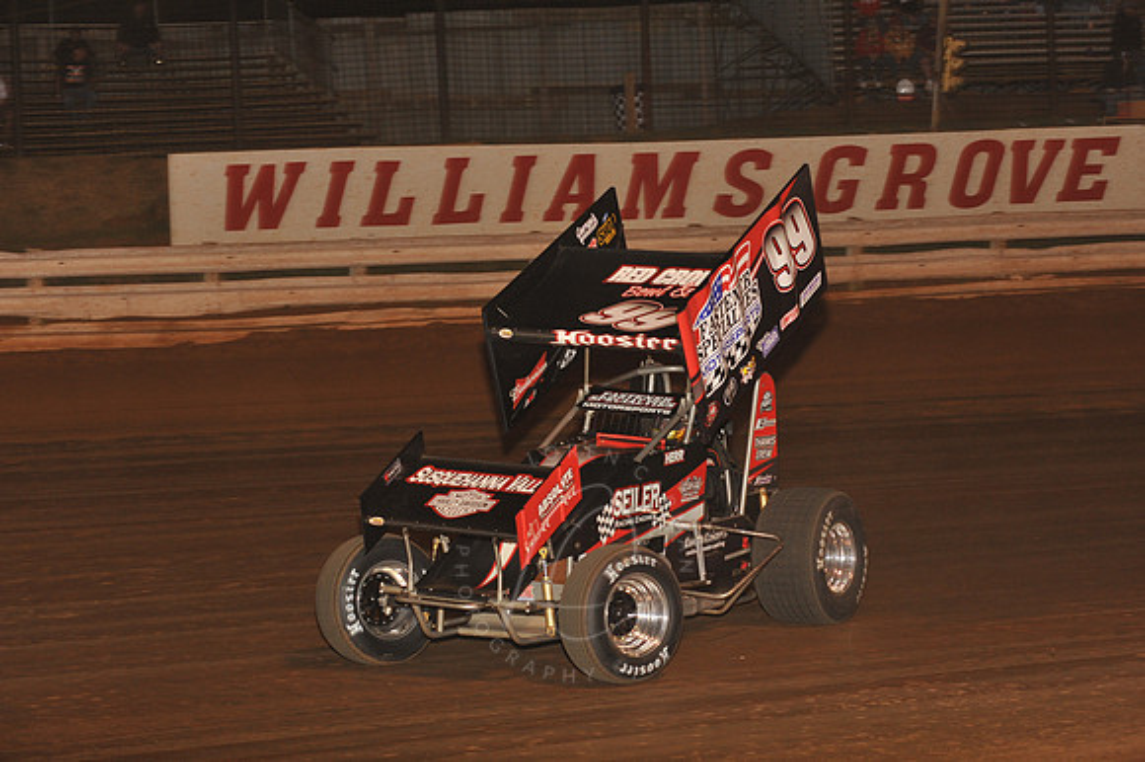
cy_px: 381
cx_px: 572
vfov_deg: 13.7
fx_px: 3179
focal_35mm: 100
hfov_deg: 20.4
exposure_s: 1/320
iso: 1250
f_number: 6.3
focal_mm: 100
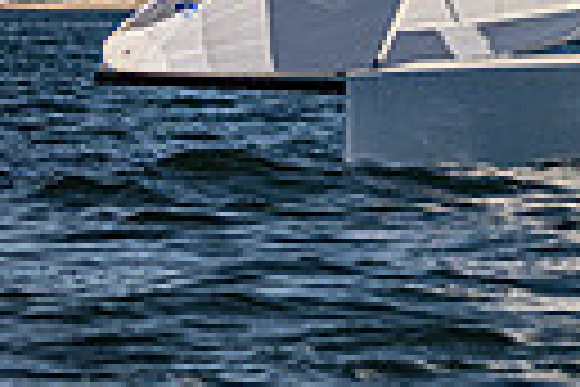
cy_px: -479
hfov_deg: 4.3
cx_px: 1259
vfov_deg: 2.9
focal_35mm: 472
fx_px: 7604
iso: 320
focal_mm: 100
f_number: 5.6
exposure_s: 1/5000
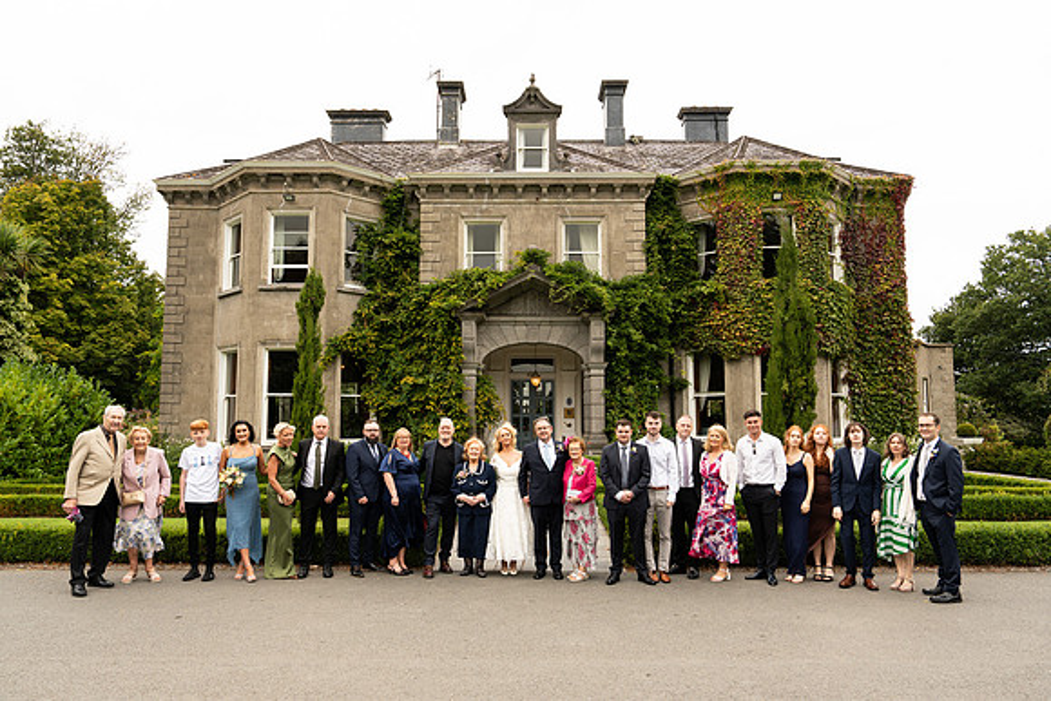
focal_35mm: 25
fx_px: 730
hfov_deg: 71.5
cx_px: 526
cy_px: 350
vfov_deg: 51.3
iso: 200
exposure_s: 1/200
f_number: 5.6
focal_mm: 25
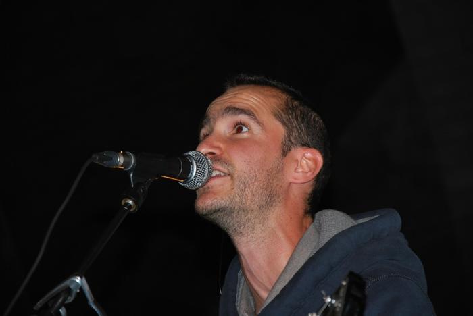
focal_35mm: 158
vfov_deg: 8.7
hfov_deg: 13.0
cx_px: 236
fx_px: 2071
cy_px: 158
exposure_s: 1/60
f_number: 5.6
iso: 200
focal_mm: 105
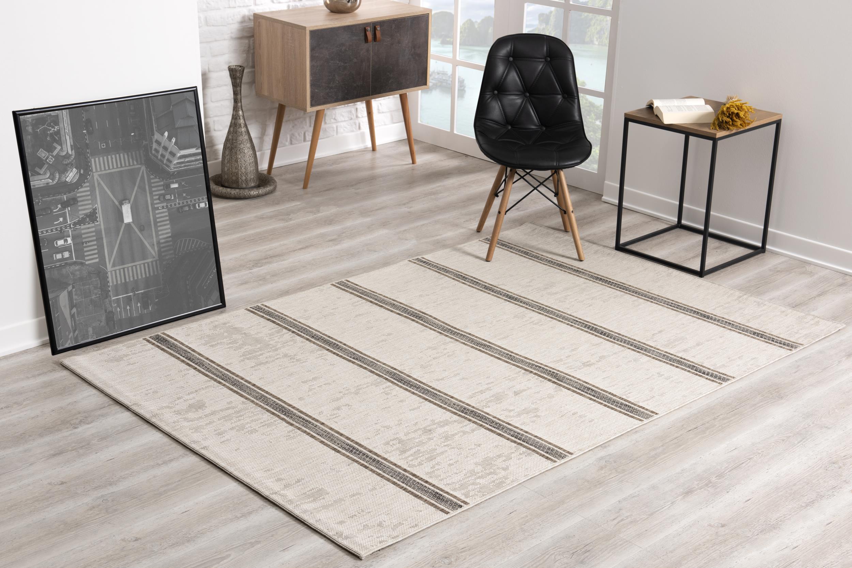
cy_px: 284
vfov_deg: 24.6
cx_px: 426
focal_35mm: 55
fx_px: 1302
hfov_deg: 36.2
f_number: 8
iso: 200
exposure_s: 1/80
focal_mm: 55
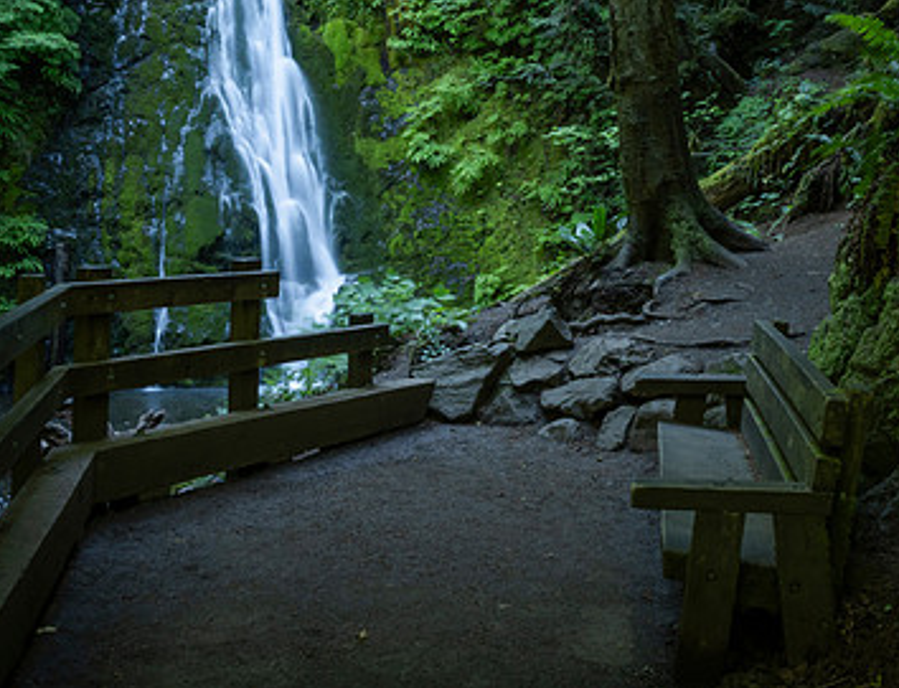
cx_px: 568
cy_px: 196
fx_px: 1256
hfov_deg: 39.1
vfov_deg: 30.3
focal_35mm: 48
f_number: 18
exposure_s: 2
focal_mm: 24
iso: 400
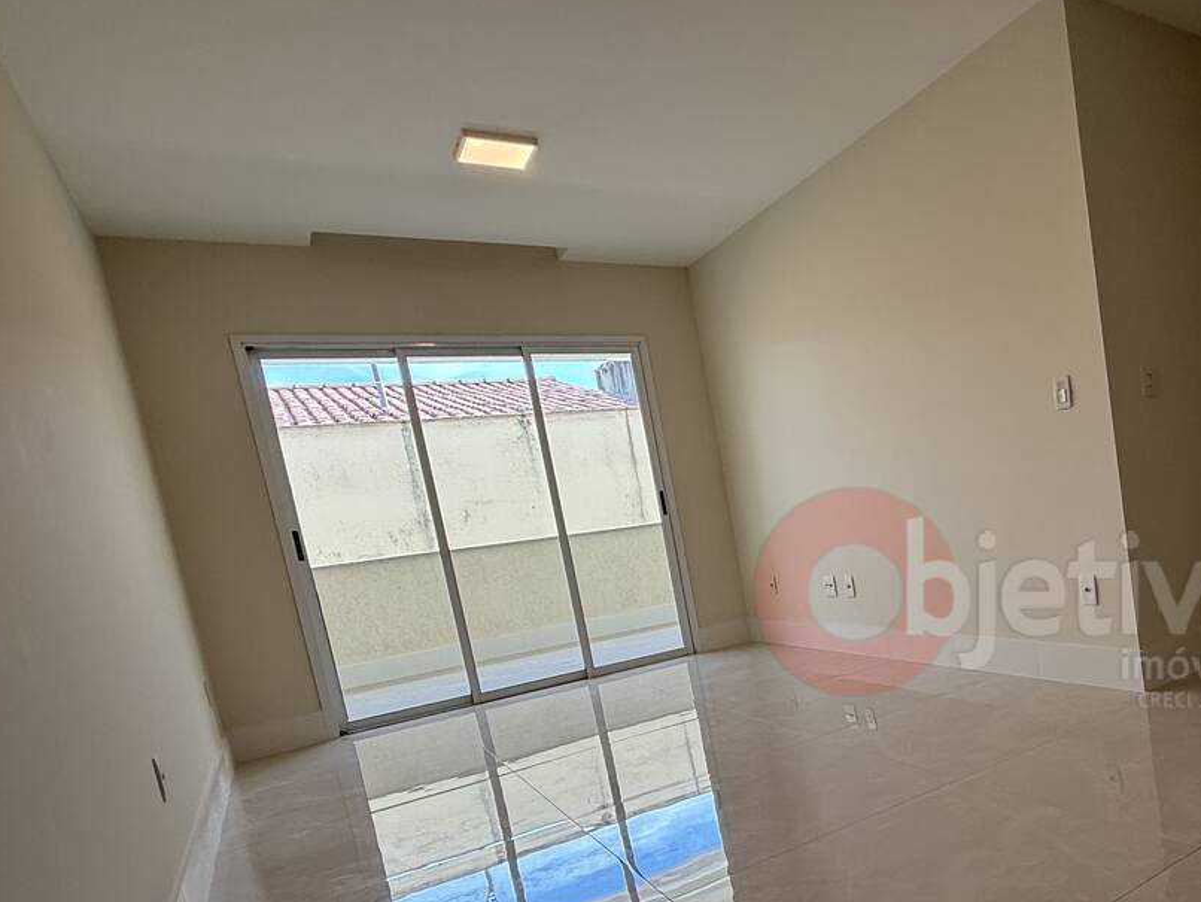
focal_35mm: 25
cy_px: 598
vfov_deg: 53.9
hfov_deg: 61.8
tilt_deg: -7.5
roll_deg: +8.0
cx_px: 1009
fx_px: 868
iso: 80
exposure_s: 1/120
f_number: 2.2
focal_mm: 2.22
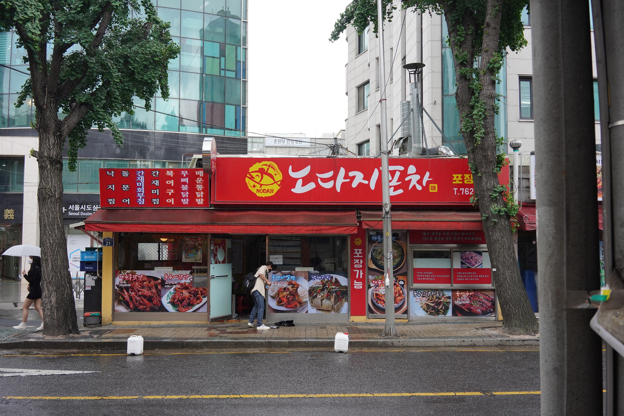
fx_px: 607
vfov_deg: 37.9
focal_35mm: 35
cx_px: 312
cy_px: 208
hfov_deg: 54.4
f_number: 7.1
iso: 640
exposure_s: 1/100
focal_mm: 35
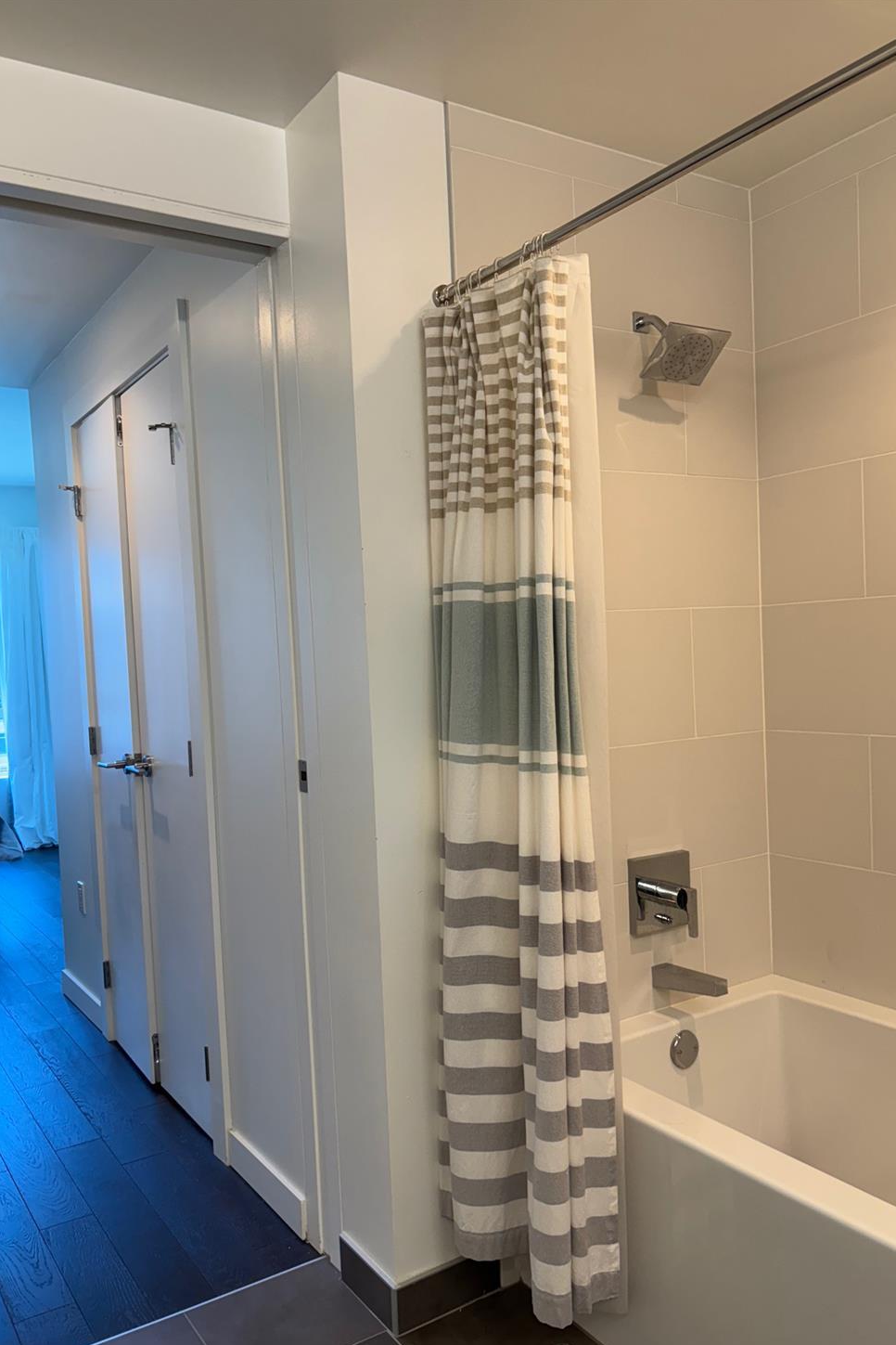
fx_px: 1045
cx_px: 461
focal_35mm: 28
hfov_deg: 46.4
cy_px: 693
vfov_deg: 65.5
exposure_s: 1/120
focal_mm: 5.96
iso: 80
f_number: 1.6
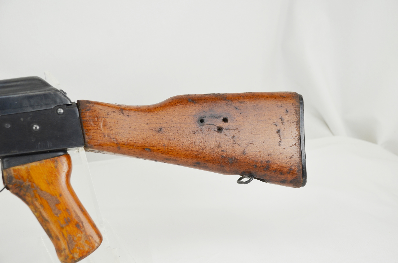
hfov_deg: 30.6
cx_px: 199
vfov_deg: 20.5
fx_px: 728
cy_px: 132
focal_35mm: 66
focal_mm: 44
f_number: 5.6
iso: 400
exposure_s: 1/125
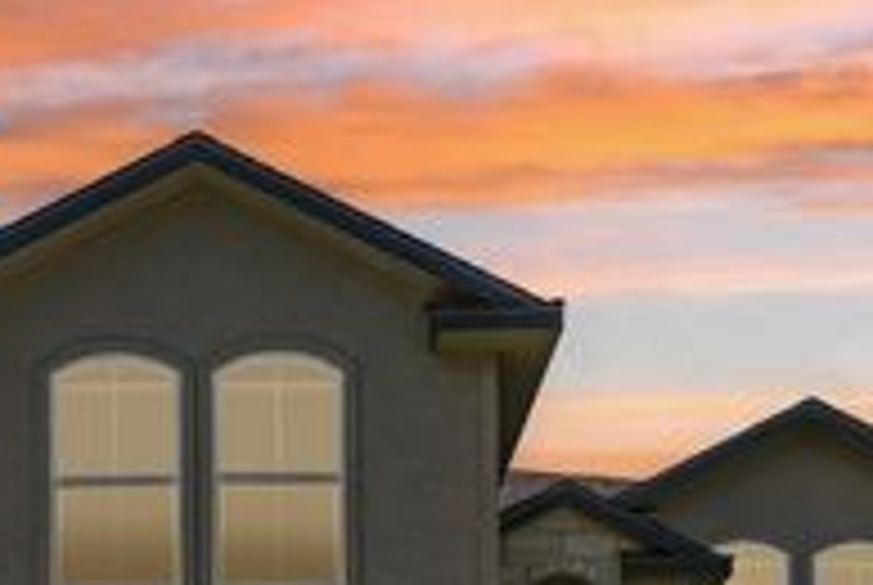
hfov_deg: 36.3
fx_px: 1311
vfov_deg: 23.7
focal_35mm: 54
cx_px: 270
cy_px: 632
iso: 400
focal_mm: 21
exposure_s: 1/1600
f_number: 8
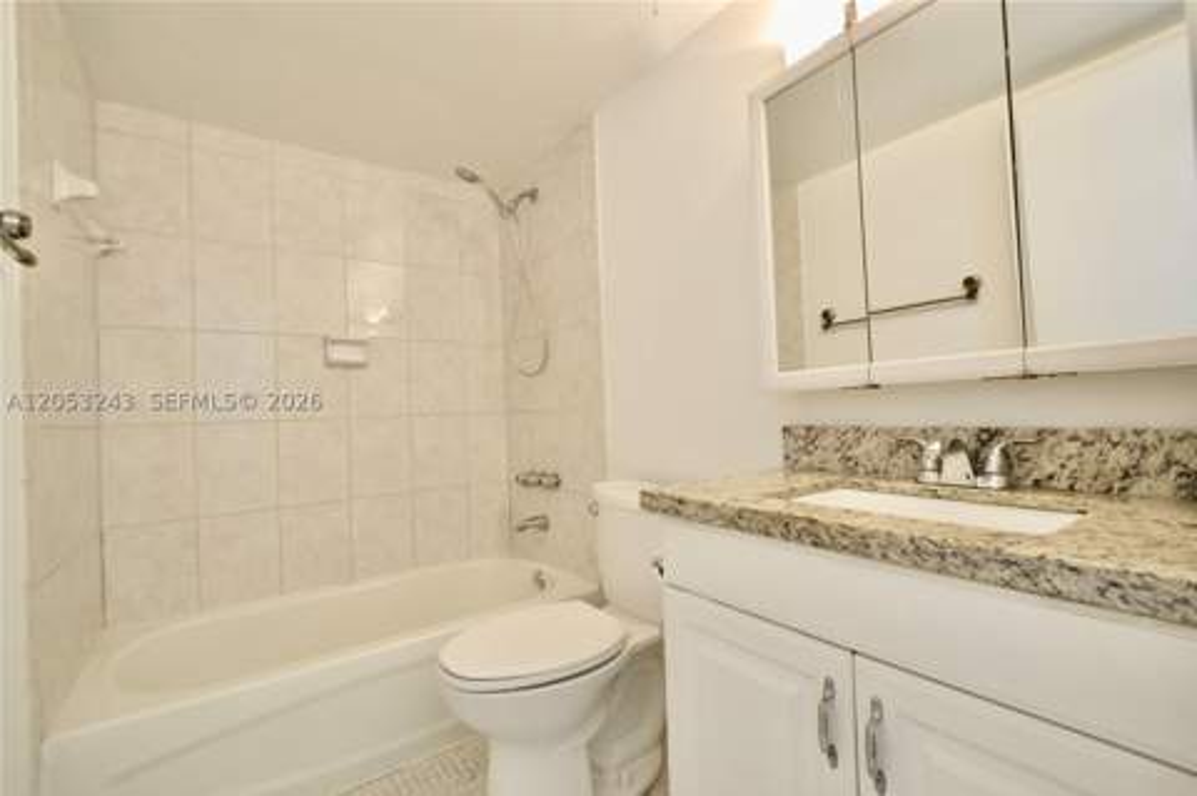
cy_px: 398
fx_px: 498
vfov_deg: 77.2
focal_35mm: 15
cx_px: 598
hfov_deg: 100.4
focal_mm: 10
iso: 400
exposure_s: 1/60
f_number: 3.5
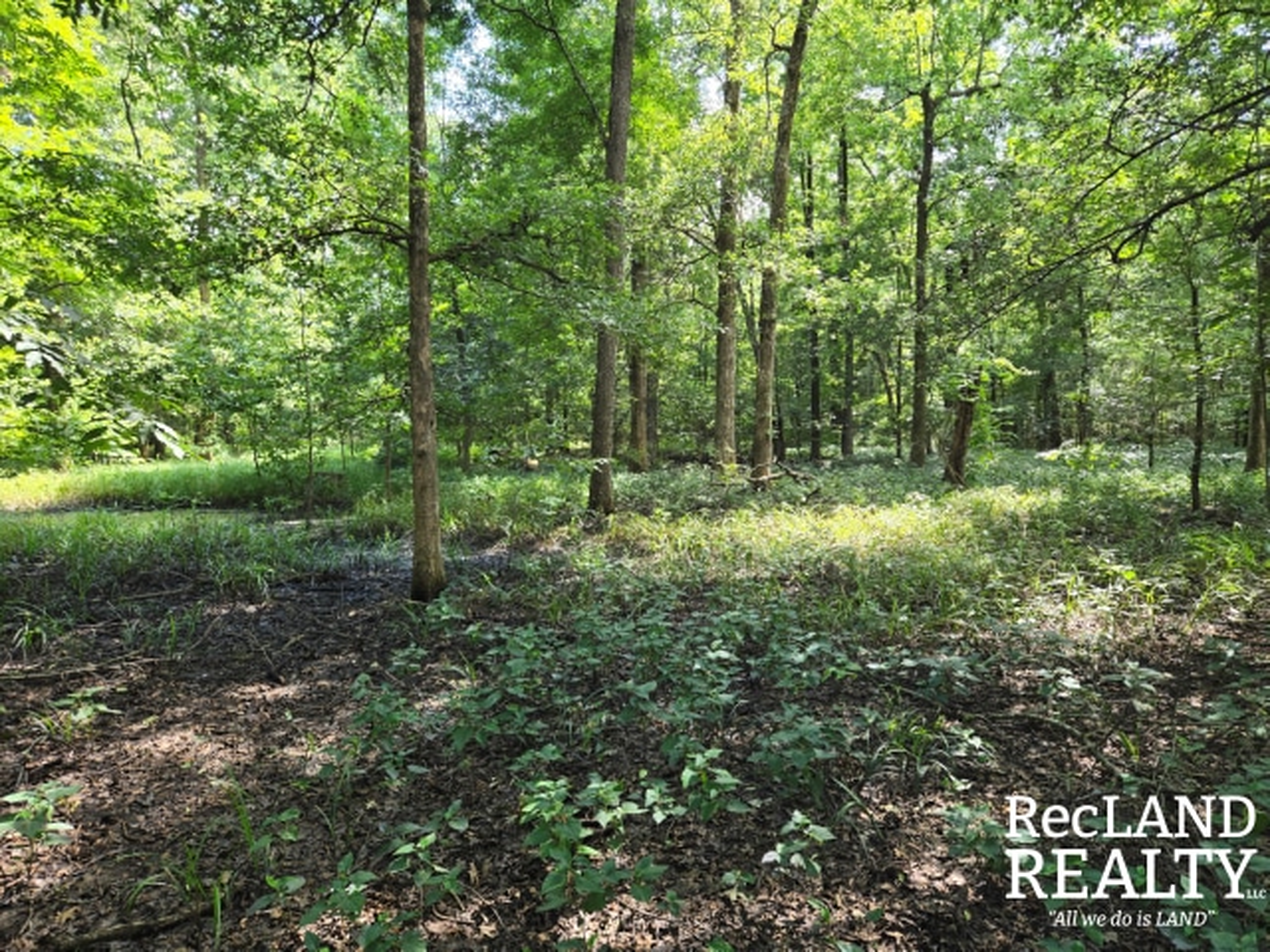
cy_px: 476
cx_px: 635
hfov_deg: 73.9
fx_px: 844
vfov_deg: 58.9
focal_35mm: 23
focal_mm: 5.4
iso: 64
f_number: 1.8
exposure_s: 1/120
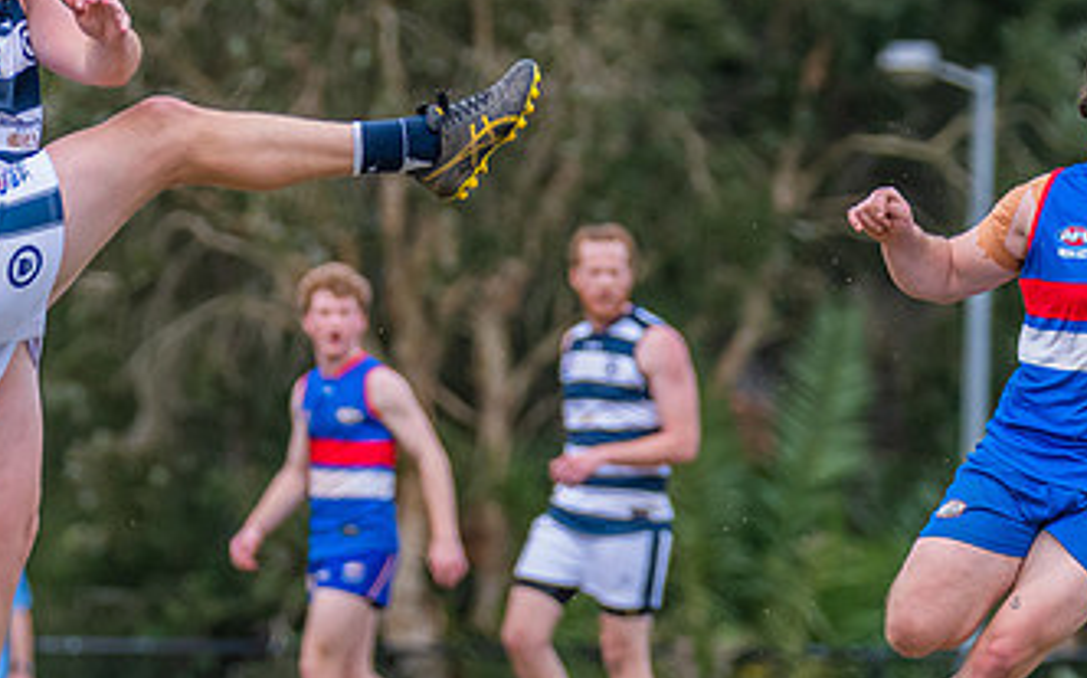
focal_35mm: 793
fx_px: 23476
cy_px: 183
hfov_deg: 2.7
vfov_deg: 1.7
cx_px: 83
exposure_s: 1/2000
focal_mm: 270
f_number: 5
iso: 800
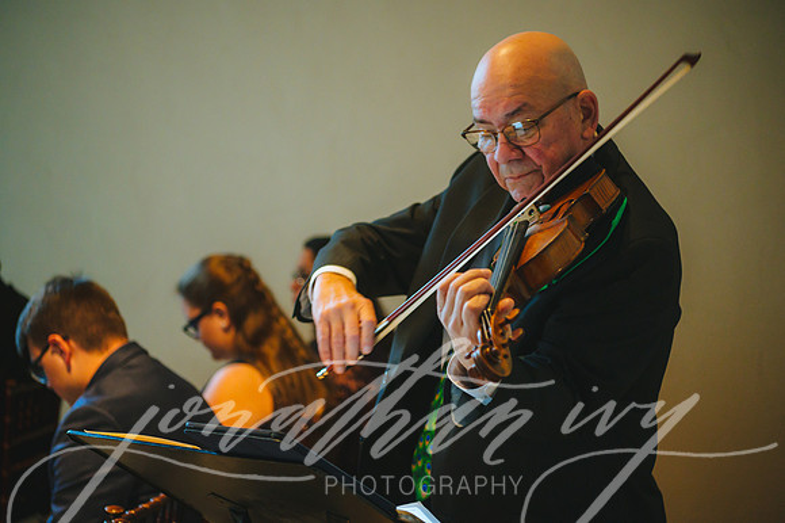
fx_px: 1525
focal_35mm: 70
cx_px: 392
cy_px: 262
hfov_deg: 28.9
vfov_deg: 19.4
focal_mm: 70
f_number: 2.8
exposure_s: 1/60
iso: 1600
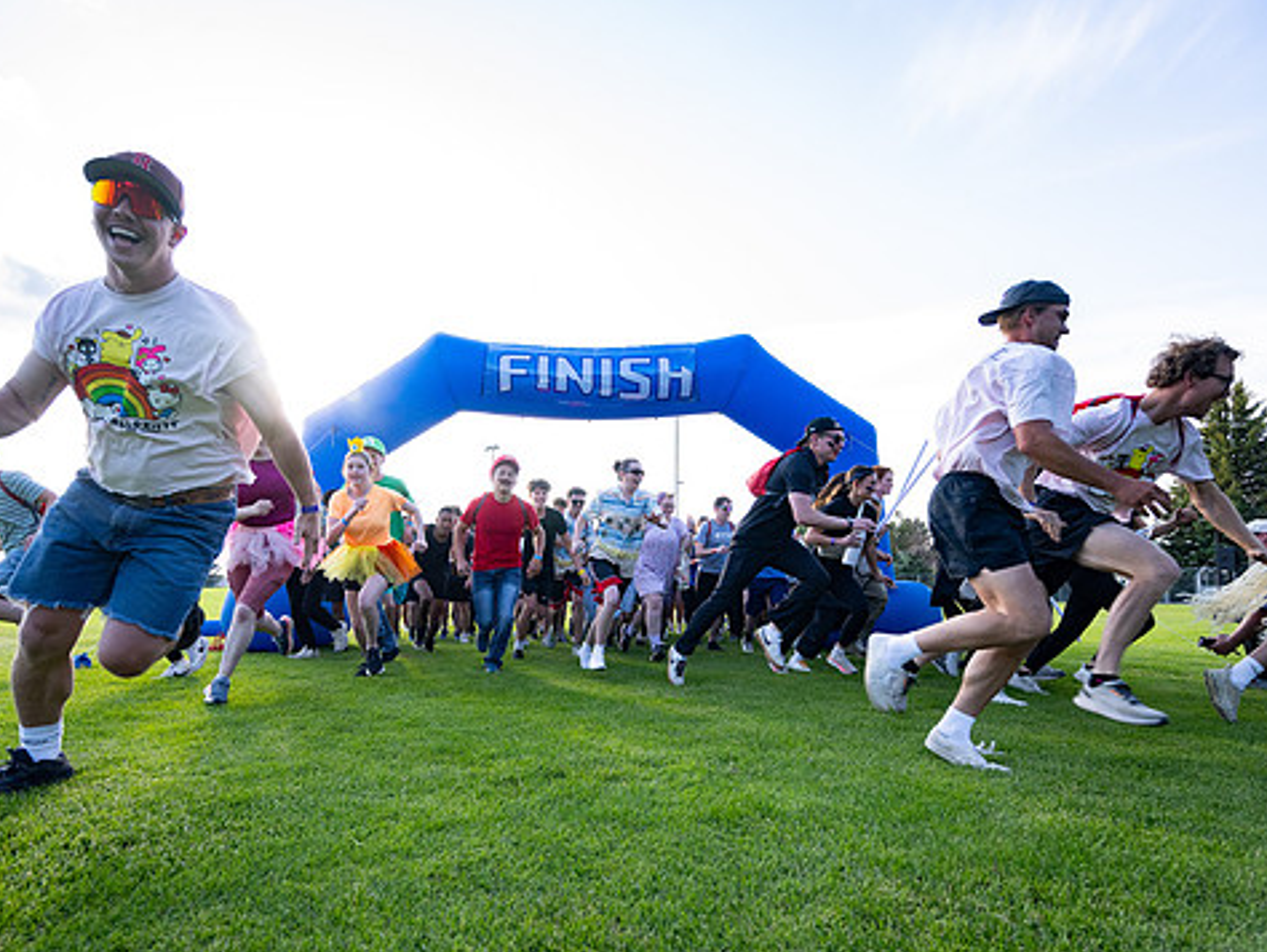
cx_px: 593
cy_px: 539
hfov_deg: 87.6
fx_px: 659
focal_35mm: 18
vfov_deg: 71.3
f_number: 4.5
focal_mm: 14
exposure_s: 1/640
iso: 500
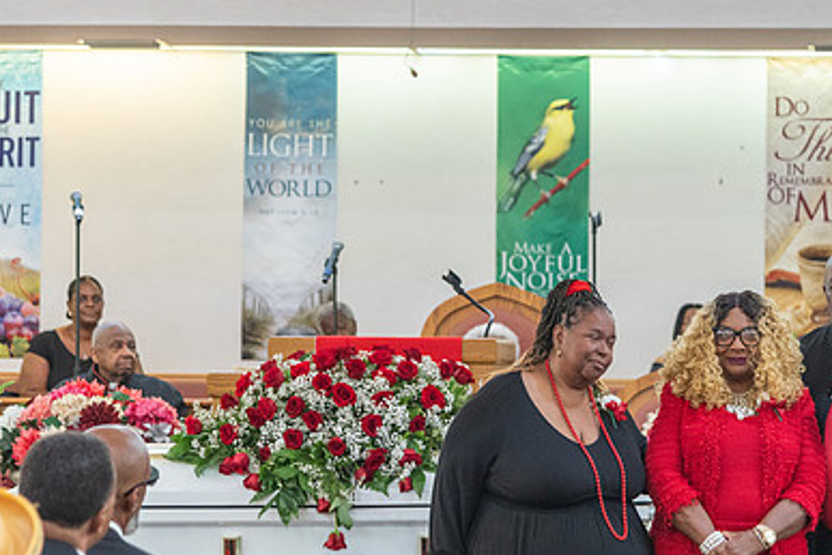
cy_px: 389
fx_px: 3697
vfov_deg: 8.6
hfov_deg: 12.8
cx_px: 553
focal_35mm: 160
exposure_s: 1/100
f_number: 4
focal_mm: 105
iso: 1600
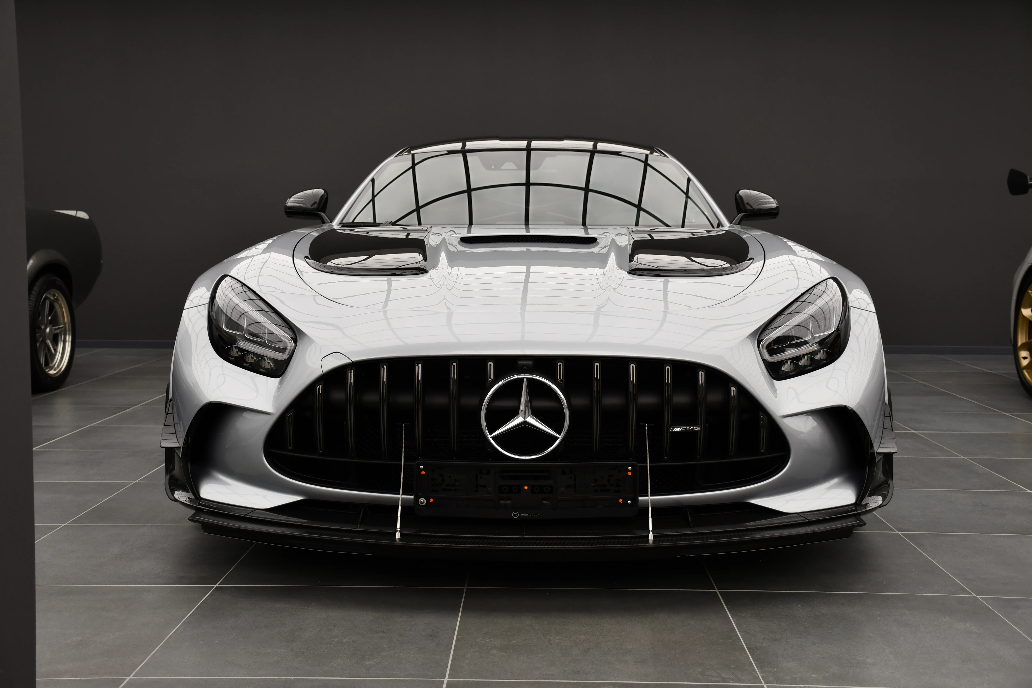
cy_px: 344
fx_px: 1147
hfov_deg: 48.5
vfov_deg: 33.4
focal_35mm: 40
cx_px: 516
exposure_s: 1/250
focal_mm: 27
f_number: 4.5
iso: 400
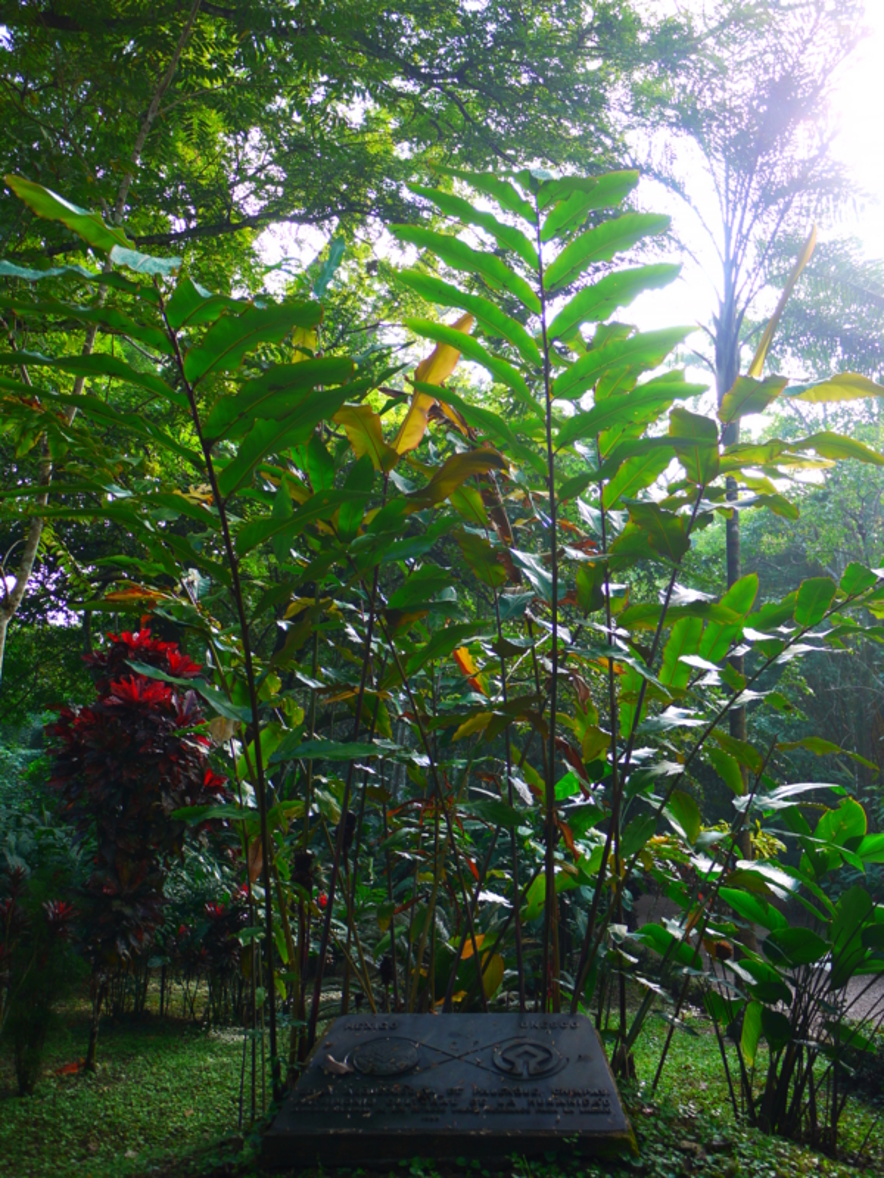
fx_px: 1158
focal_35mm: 34
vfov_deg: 54.0
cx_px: 442
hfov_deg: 41.8
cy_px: 589
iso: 100
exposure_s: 1/60
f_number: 3.8
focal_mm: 17
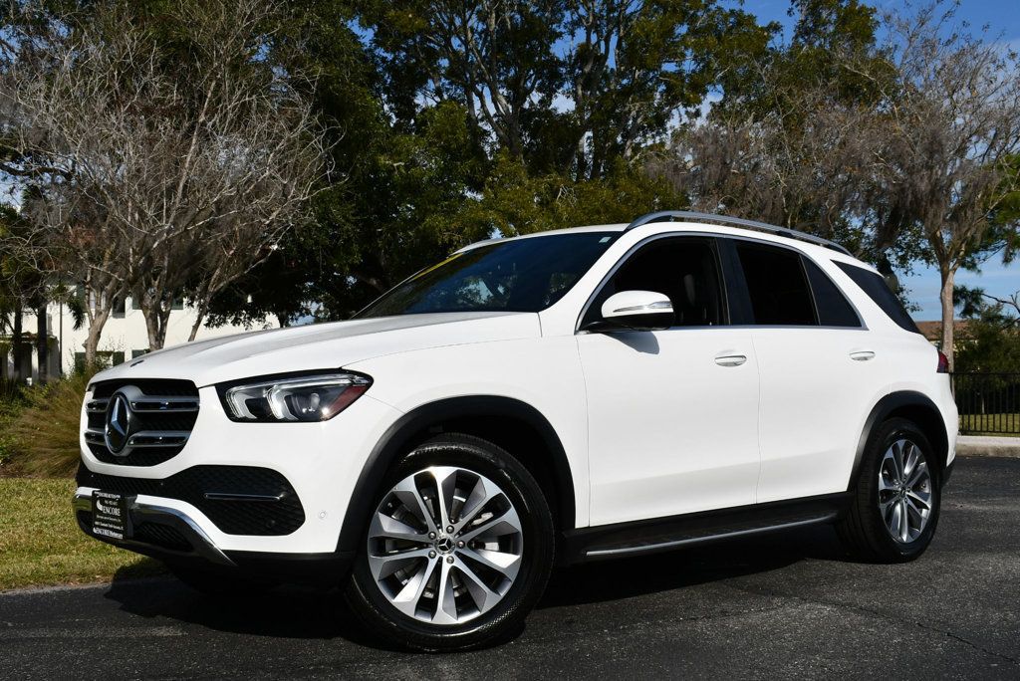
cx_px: 510
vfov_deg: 31.9
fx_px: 1191
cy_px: 340
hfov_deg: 46.4
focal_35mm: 42
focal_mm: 21
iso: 100
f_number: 10
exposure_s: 1/400
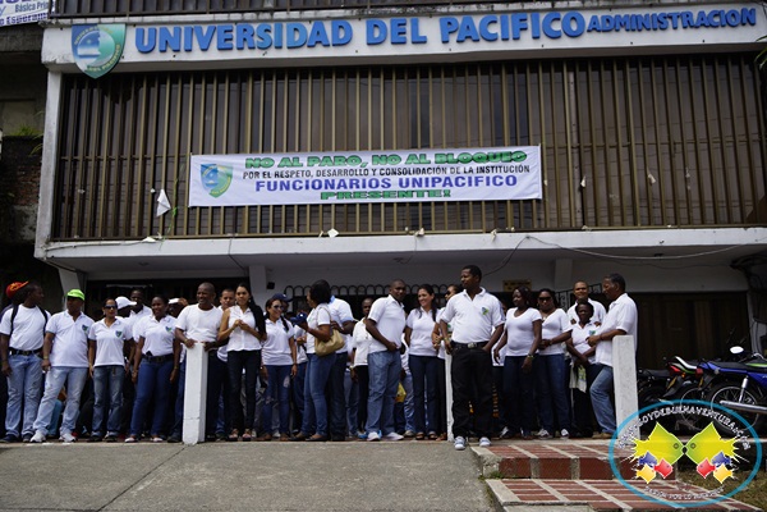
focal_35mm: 39
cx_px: 384
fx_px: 831
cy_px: 256
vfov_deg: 34.2
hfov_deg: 49.6
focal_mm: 26
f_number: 4
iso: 100
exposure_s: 1/1250
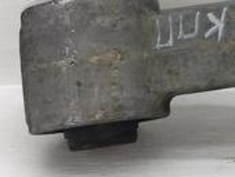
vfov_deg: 13.4
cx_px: 330
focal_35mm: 109
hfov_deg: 16.7
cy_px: -1
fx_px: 741
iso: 25
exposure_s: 1/384
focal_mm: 4.15
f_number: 2.2
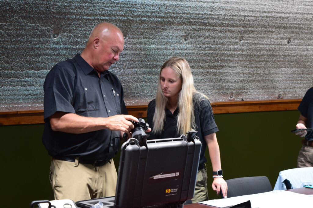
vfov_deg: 16.5
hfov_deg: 24.6
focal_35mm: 82
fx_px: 717
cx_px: 156
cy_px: 104
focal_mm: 55
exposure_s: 1/15
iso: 800
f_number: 6.3
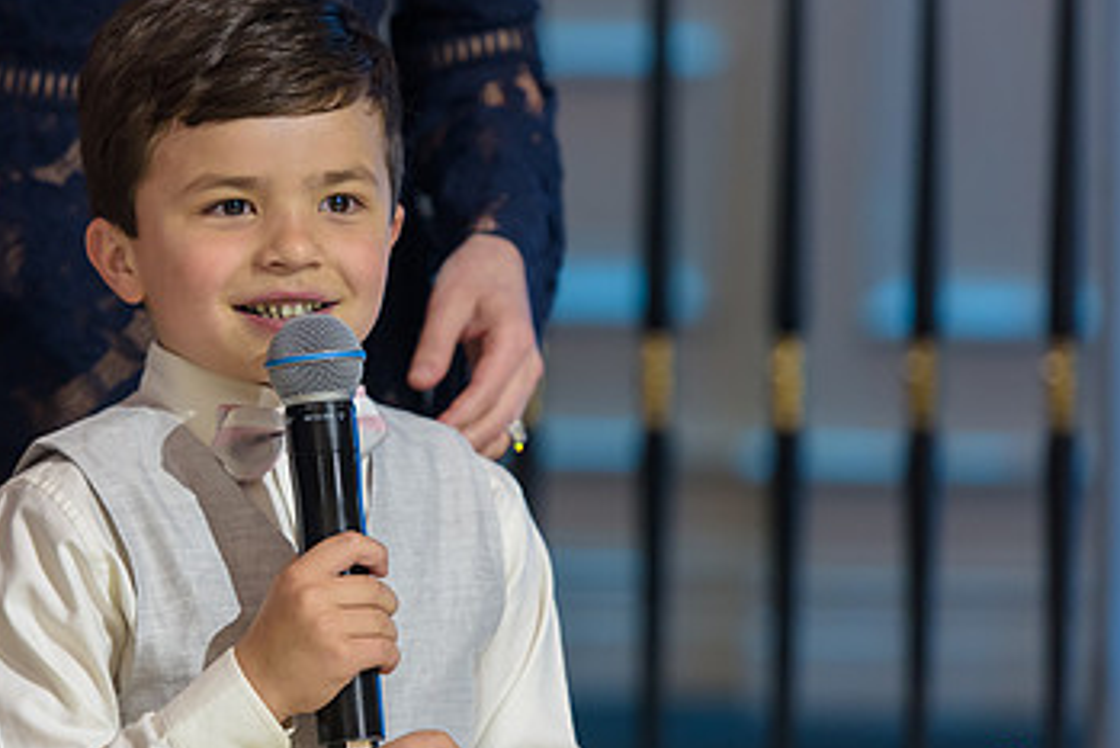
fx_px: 8528
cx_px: 298
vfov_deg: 5.0
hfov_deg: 7.5
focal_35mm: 274
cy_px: 297
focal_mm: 165
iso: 1600
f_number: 3.2
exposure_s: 1/125
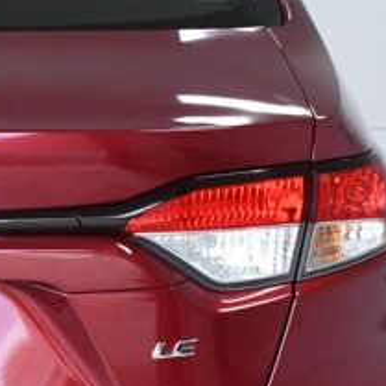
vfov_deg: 9.3
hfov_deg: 9.1
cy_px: 257
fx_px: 2359
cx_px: -199
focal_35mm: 187
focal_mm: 30
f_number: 10
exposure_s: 1/400
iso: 2500
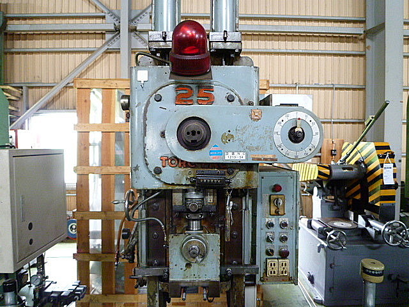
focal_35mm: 25
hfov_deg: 69.4
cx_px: 204
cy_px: 154
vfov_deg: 54.9
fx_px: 295
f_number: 2.8
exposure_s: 1/20
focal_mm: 4.5
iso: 400
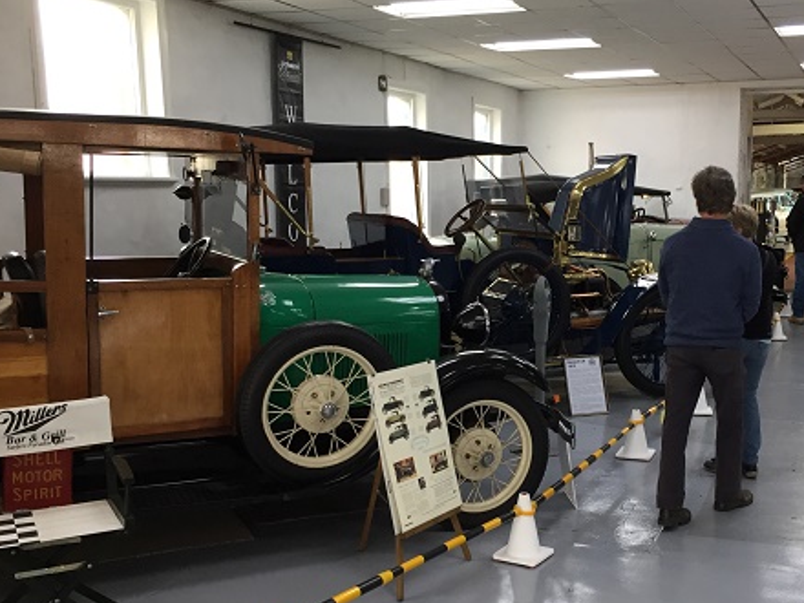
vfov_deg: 33.6
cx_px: 496
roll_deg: +0.2
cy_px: 316
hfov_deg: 43.5
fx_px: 999
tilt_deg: -6.4
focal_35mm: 43
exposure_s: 1/33
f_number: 2.2
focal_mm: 4.15
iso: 50
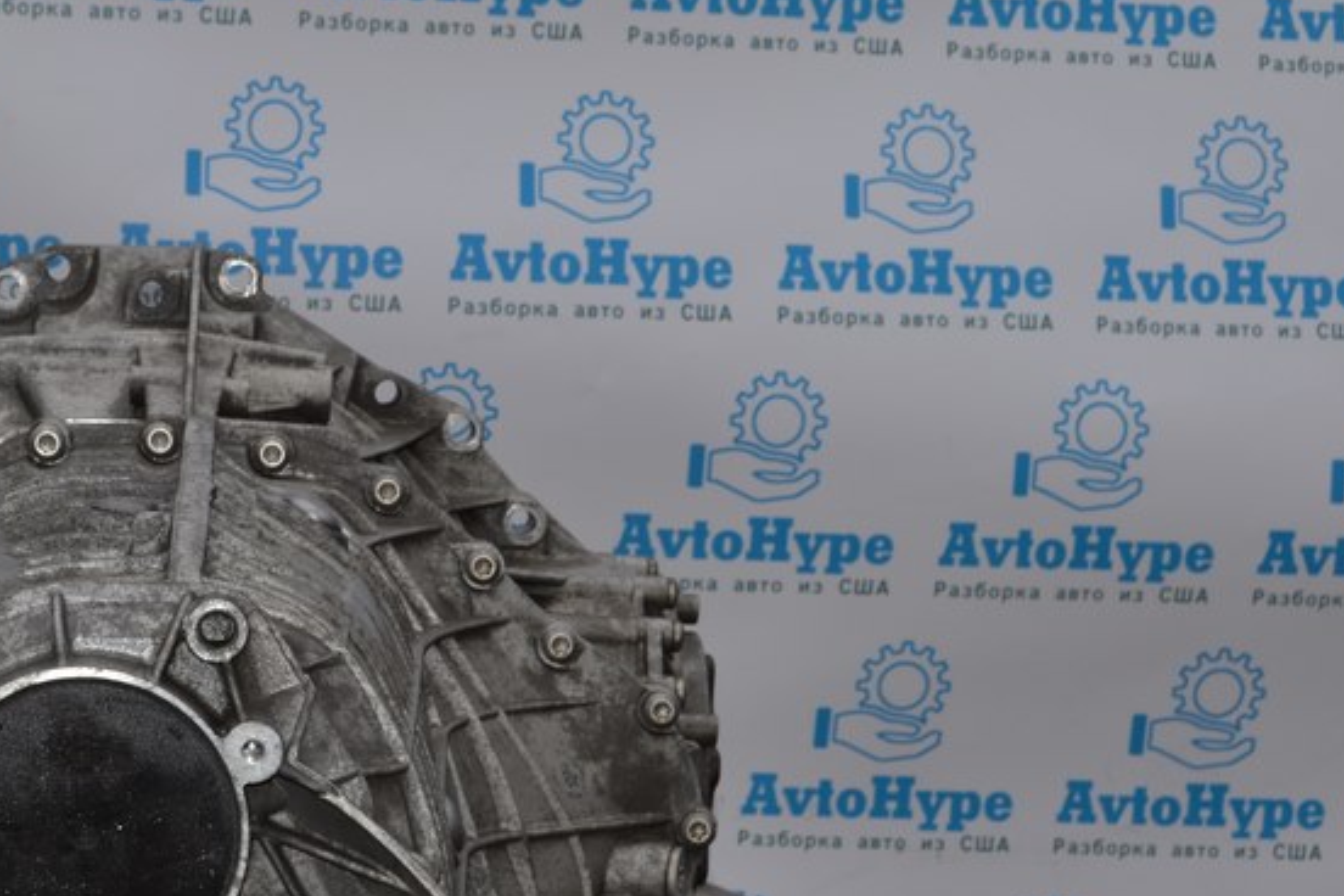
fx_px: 3322
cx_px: 329
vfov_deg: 15.3
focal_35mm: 89
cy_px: 571
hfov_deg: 22.6
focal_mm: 32
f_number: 8
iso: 100
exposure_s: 1/60
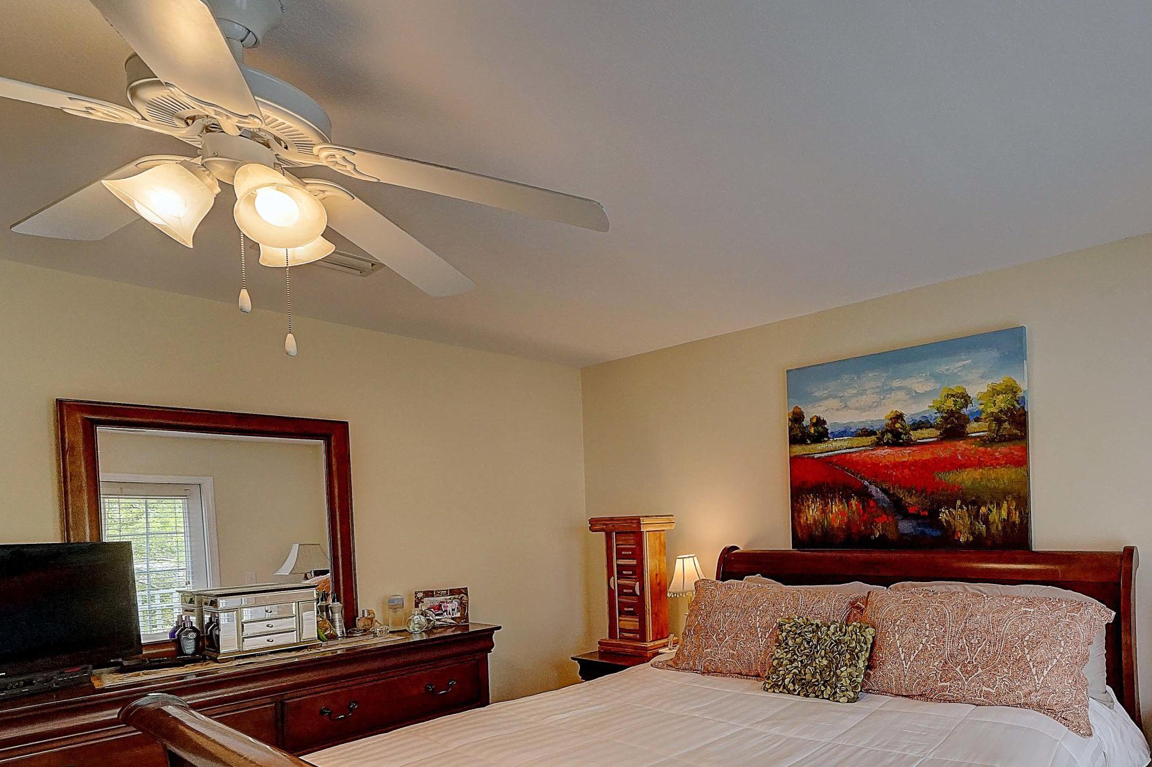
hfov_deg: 78.3
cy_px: 519
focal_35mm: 20
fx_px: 640
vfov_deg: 60.3
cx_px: 849
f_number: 8
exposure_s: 1/60
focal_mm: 12
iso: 640
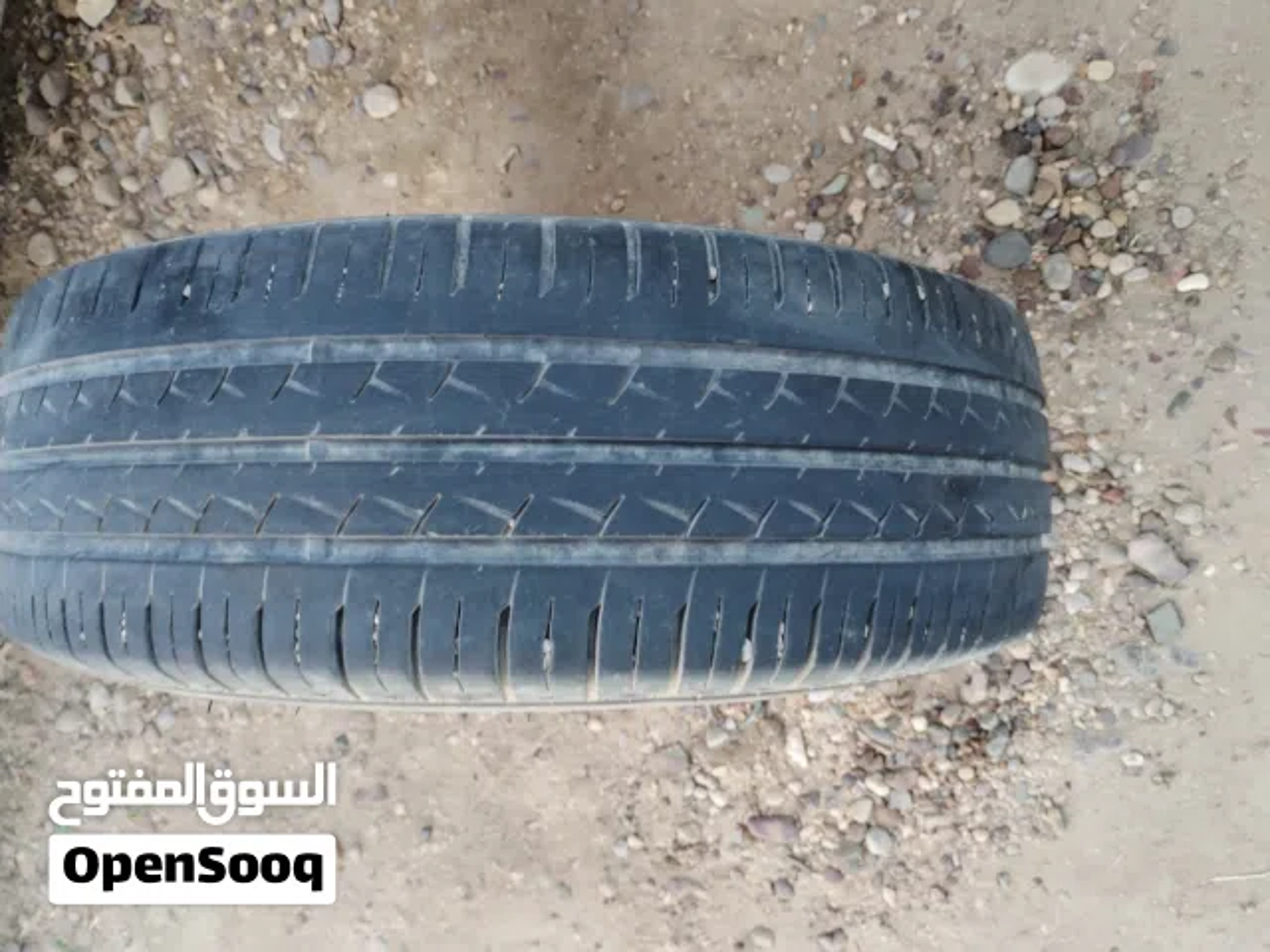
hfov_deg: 61.7
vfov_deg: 48.2
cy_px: 476
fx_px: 1064
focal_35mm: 29
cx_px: 635
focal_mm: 4.75
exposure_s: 1/33.3
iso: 1229
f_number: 1.8
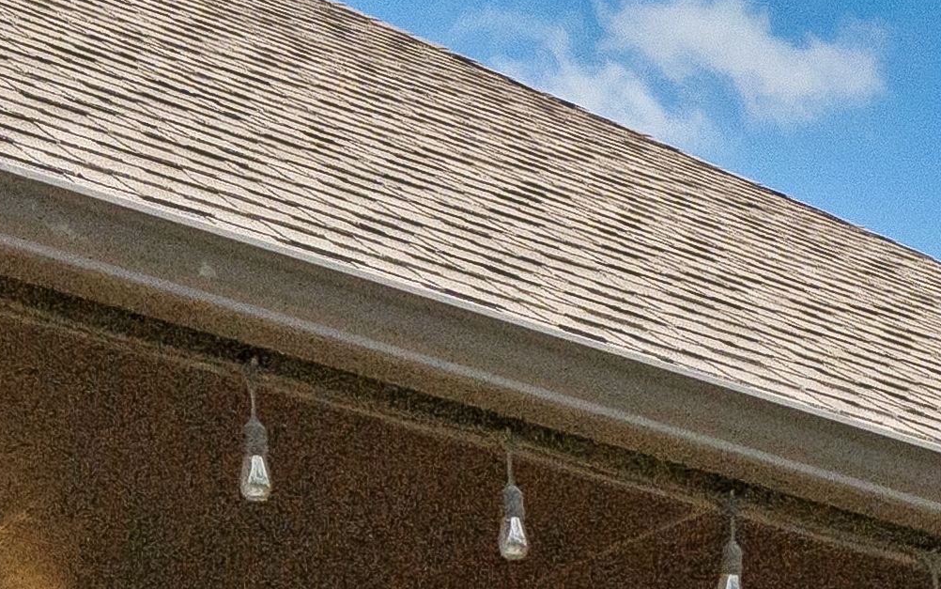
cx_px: 925
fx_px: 2925
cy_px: 1506
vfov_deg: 9.8
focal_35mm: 114
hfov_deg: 17.9
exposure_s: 1/5000
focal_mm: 16
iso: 800
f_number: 8
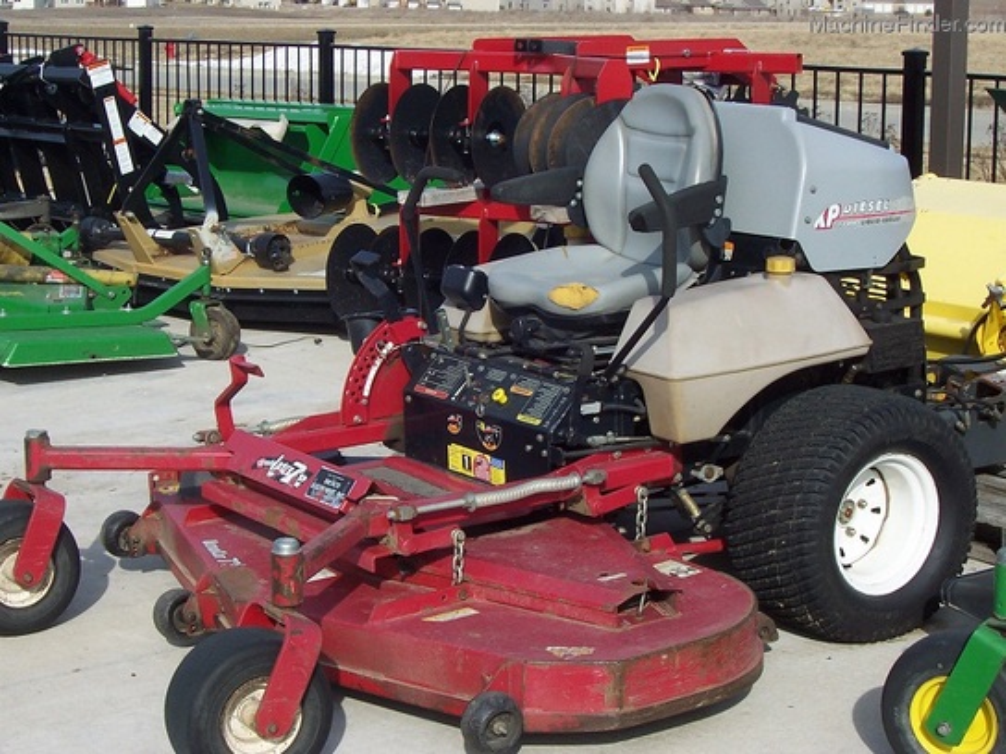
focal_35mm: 71
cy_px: 377
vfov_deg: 20.7
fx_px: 2063
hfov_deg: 27.4
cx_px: 503
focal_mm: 10.8
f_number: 6.7
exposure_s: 1/350
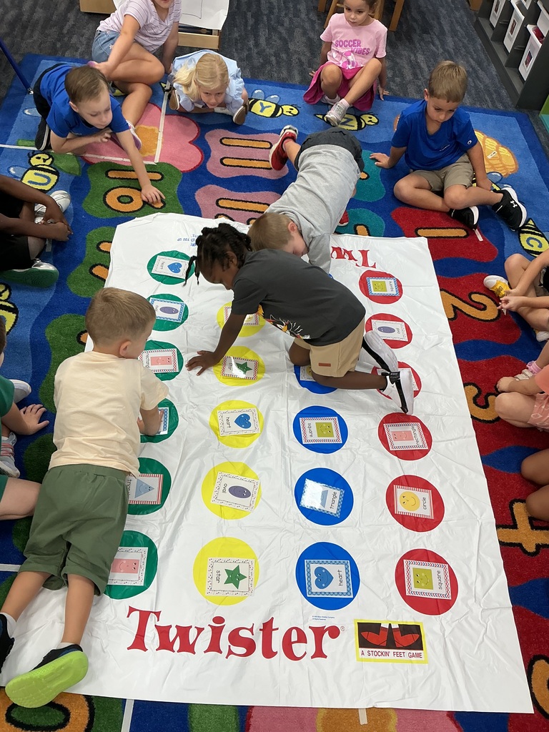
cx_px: 274
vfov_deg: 61.7
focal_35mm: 29
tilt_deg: -52.6
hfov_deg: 48.2
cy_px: 366
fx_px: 613
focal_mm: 3
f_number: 1.8
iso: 50
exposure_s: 1/60
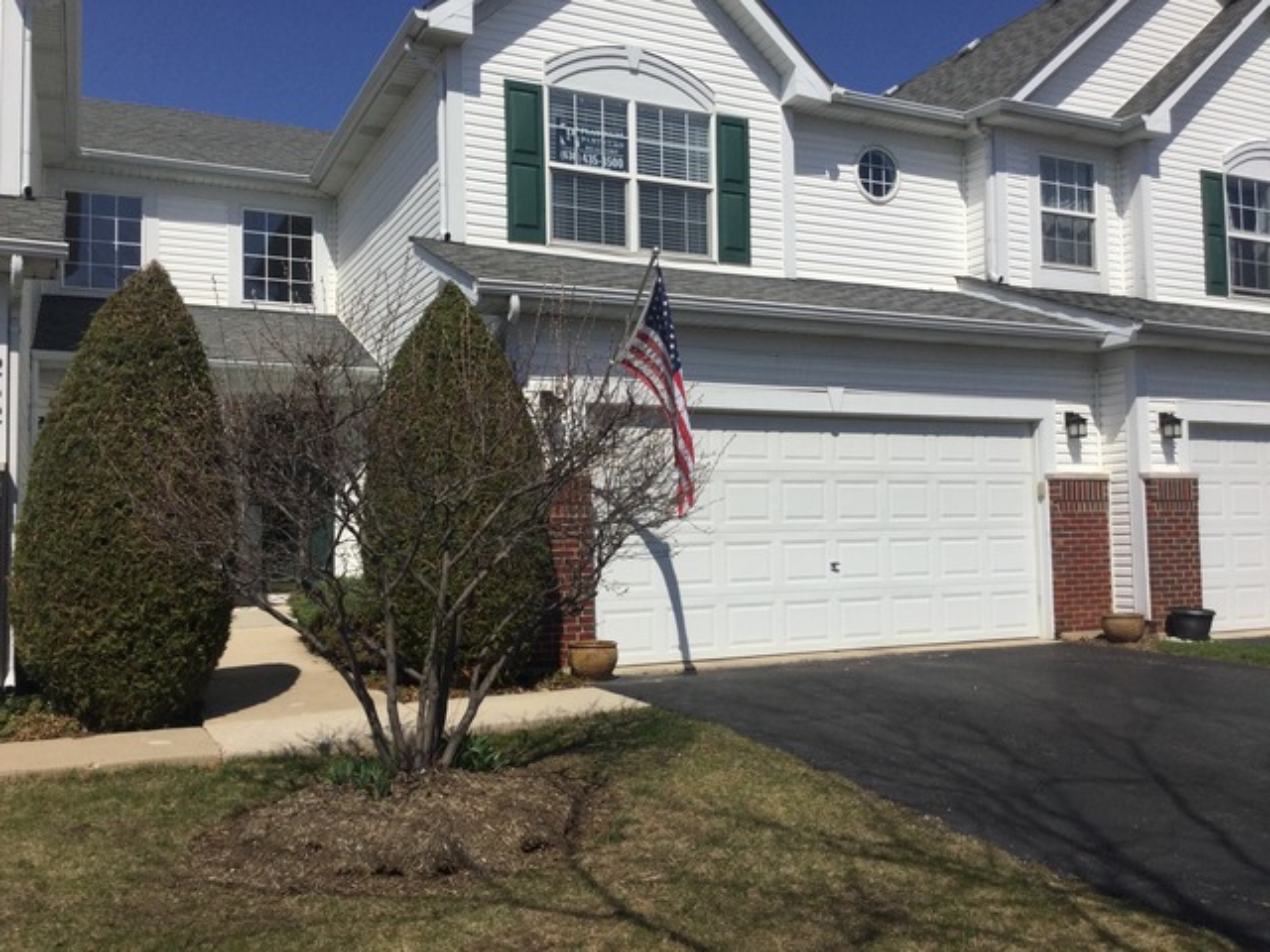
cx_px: 635
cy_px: 476
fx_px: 1137
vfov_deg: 45.4
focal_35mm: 31
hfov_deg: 58.4
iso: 25
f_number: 2.4
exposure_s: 1/3546
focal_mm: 3.3
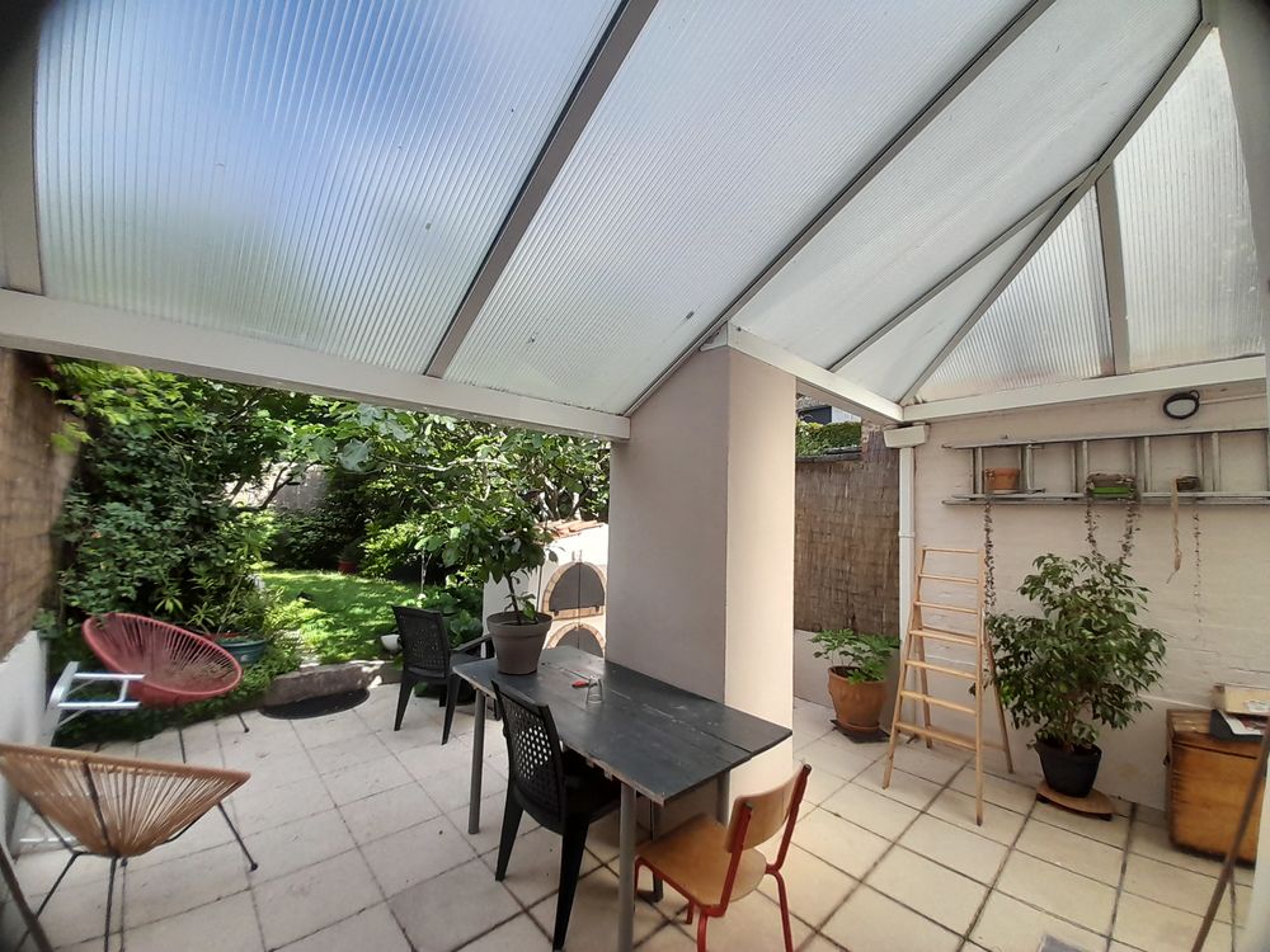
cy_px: 476
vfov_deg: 89.9
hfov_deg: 106.2
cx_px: 635
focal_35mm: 13
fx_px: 477
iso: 40
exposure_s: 1/515
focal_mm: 1.13
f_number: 2.2
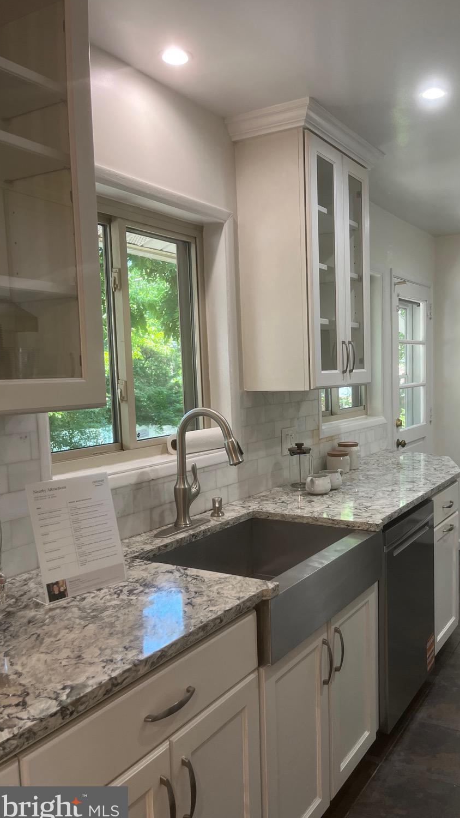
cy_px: 412
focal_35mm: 29
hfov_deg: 39.7
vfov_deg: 66.1
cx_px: 306
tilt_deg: -4.8
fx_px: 629
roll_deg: +2.6
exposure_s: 1/120
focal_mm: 5.1
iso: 100
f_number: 1.6
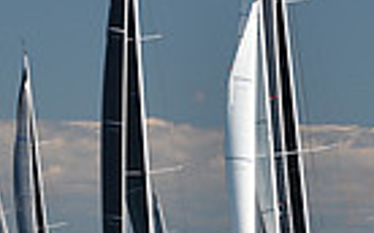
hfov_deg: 2.4
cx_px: 201
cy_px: 53
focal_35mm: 859
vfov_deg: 1.5
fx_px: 8748
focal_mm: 200
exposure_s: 1/800
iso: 250
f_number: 5.6
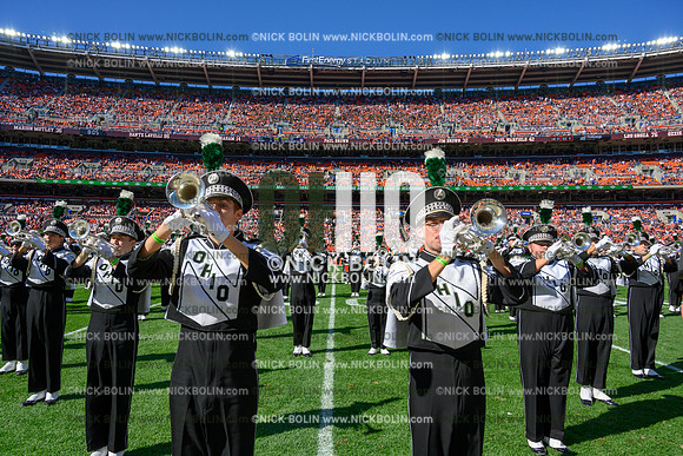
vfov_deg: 53.2
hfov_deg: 73.7
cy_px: 228
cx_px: 342
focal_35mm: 24
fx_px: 455
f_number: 8
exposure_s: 1/2500
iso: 1000
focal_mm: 24
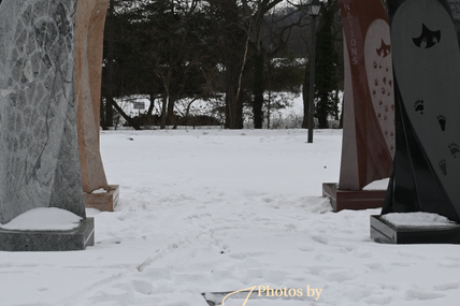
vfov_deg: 15.3
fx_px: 1135
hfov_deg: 22.9
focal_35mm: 89
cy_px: 74
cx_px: 265
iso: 200
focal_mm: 33
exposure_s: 1/320
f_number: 13
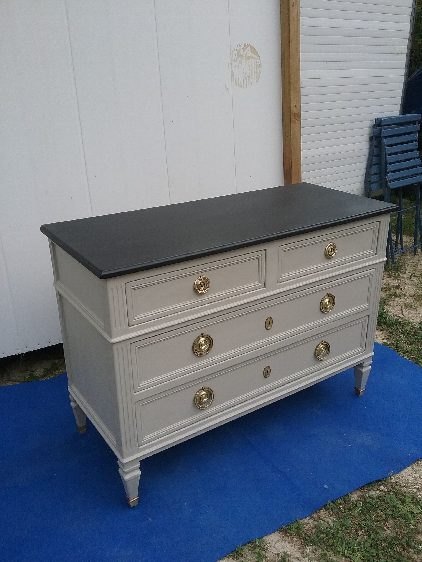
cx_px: 211
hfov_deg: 45.4
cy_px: 281
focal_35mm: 31
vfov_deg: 58.4
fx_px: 504
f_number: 2.2
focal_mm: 3.3
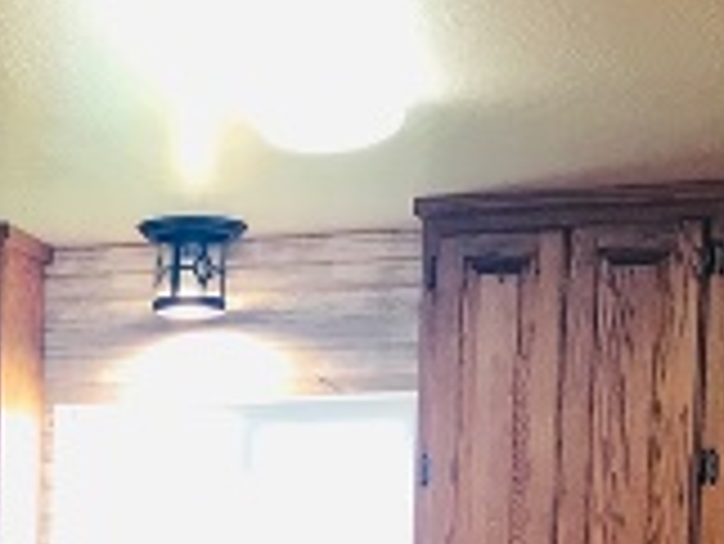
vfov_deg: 12.6
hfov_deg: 17.1
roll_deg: -1.3
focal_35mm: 111
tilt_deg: -4.4
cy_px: 863
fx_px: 2323
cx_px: -99
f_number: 1.8
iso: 40
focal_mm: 3.99
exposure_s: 1/24
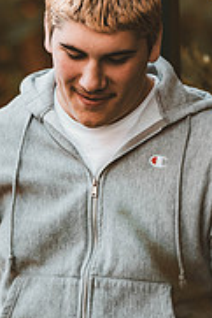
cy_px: 118
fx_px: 2186
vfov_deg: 8.3
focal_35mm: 248
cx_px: 77
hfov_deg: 5.6
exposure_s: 1/400
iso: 1600
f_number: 2.8
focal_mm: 100
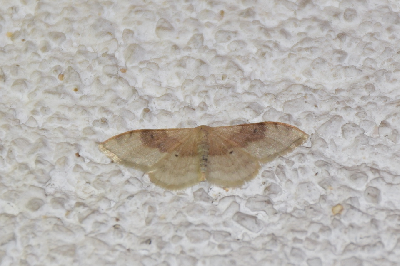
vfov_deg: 6.5
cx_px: 200
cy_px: 133
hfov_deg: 9.8
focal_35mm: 210
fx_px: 2333
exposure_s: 1/60
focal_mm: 140
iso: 320
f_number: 6.3
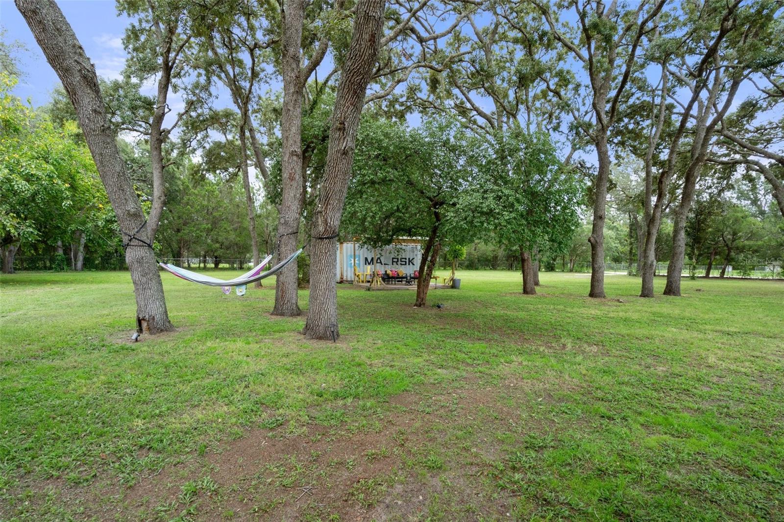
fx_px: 370
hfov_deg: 93.3
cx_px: 392
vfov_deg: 70.4
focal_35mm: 17
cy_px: 261
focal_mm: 17
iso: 400
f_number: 8
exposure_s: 1/30
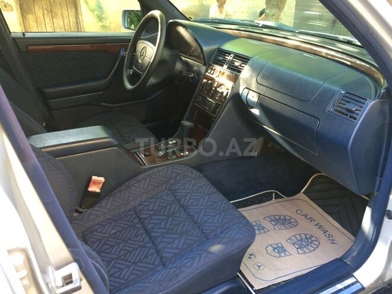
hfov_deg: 61.7
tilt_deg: -23.7
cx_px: 196
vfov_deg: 48.2
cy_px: 147
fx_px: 328
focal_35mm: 29
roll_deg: -1.5
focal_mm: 4.15
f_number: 2.2
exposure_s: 1/33
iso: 80
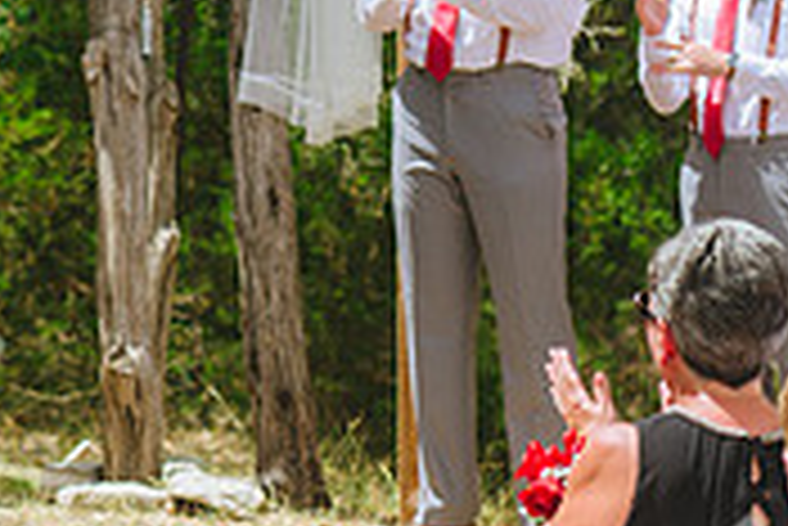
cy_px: 74
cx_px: -257
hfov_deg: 8.7
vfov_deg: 5.9
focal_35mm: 232
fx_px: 5082
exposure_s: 1/1600
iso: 160
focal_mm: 70
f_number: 2.8
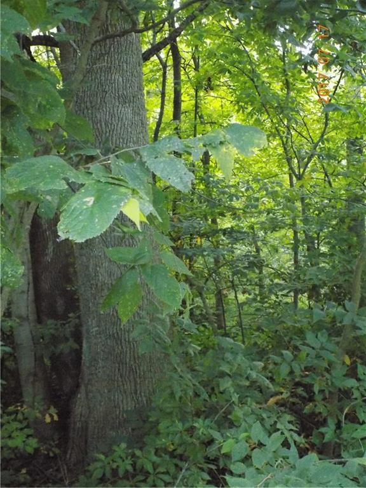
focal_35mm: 41
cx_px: 183
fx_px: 578
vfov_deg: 45.8
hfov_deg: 35.1
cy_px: 244
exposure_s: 1/60
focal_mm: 7.3
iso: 1600
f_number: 3.6
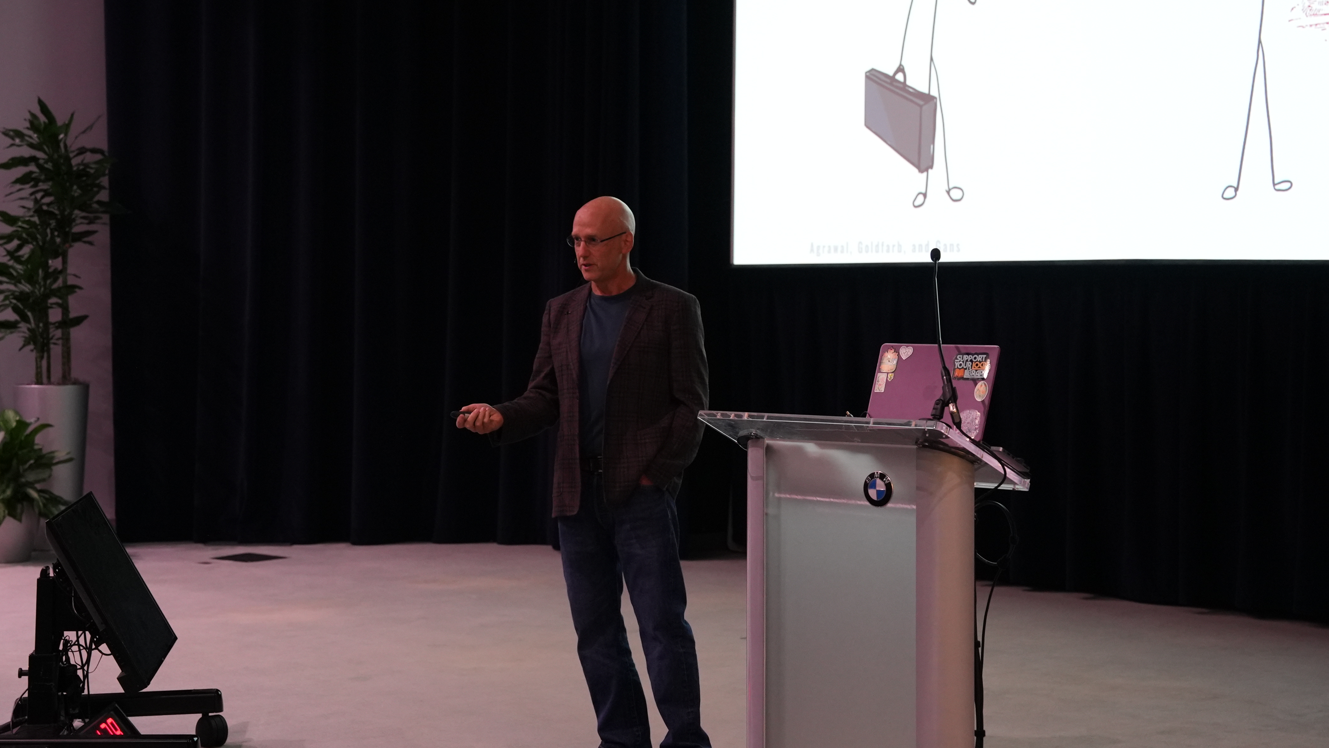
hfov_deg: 28.6
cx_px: 664
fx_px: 2608
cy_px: 324
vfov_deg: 16.3
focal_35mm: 74
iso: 5000
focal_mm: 70
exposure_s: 1/50
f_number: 5
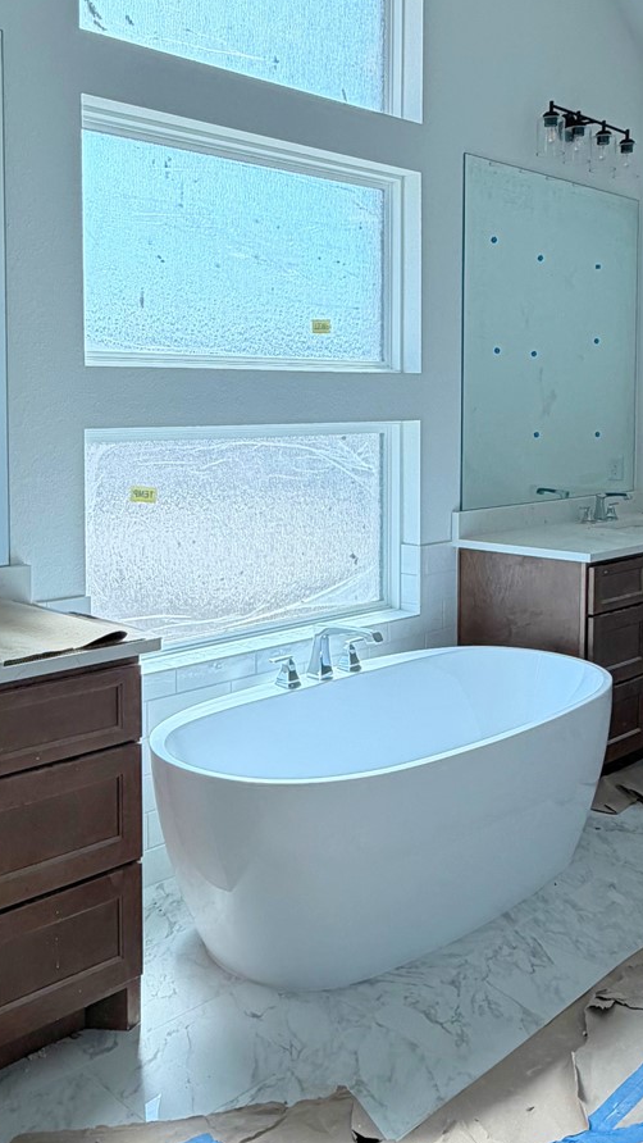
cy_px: 474
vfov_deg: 56.3
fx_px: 1060
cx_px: 227
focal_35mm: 35
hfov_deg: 33.5
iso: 50
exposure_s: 1/368
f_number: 2.2
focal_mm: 2.22
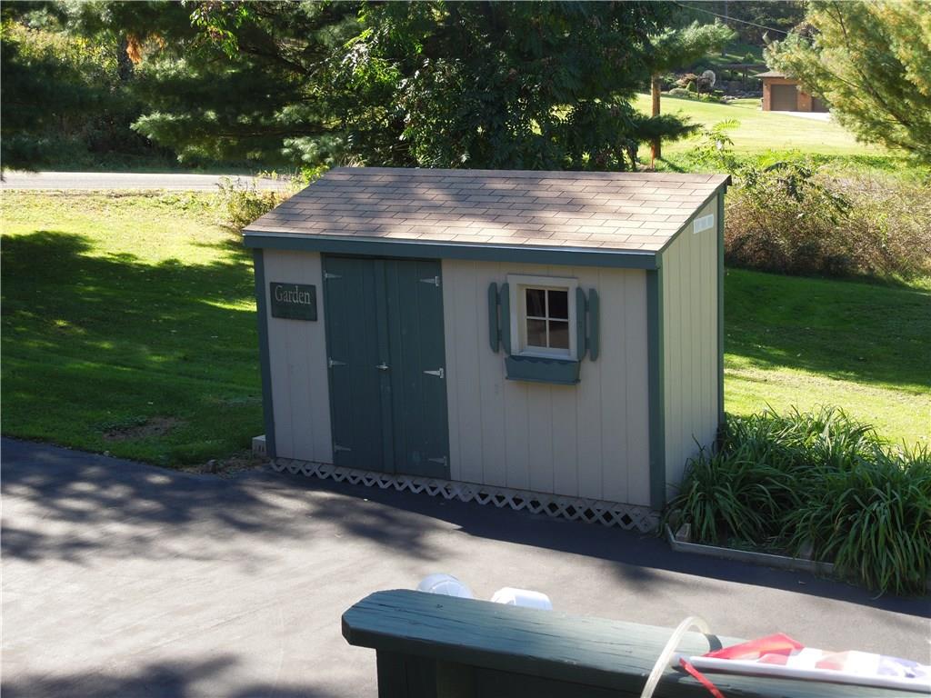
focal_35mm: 54
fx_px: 1452
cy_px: 349
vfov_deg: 27.0
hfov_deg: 35.5
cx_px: 466
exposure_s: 1/125
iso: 100
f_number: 4.2
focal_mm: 9.8
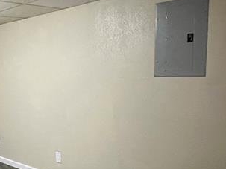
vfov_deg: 32.7
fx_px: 287
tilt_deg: -5.3
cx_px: -7
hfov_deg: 37.6
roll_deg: +1.7
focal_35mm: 44
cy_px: 107
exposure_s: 1/60
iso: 800
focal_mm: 1.57
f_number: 1.8
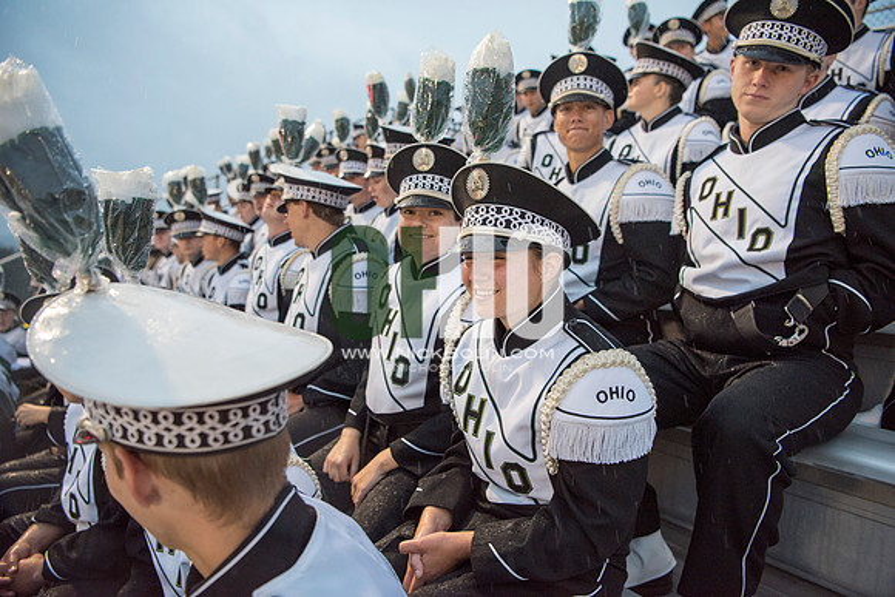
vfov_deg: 53.2
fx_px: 597
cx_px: 448
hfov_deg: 73.7
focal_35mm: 24
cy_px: 298
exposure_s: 1/320
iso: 2000
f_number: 3.2
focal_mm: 24
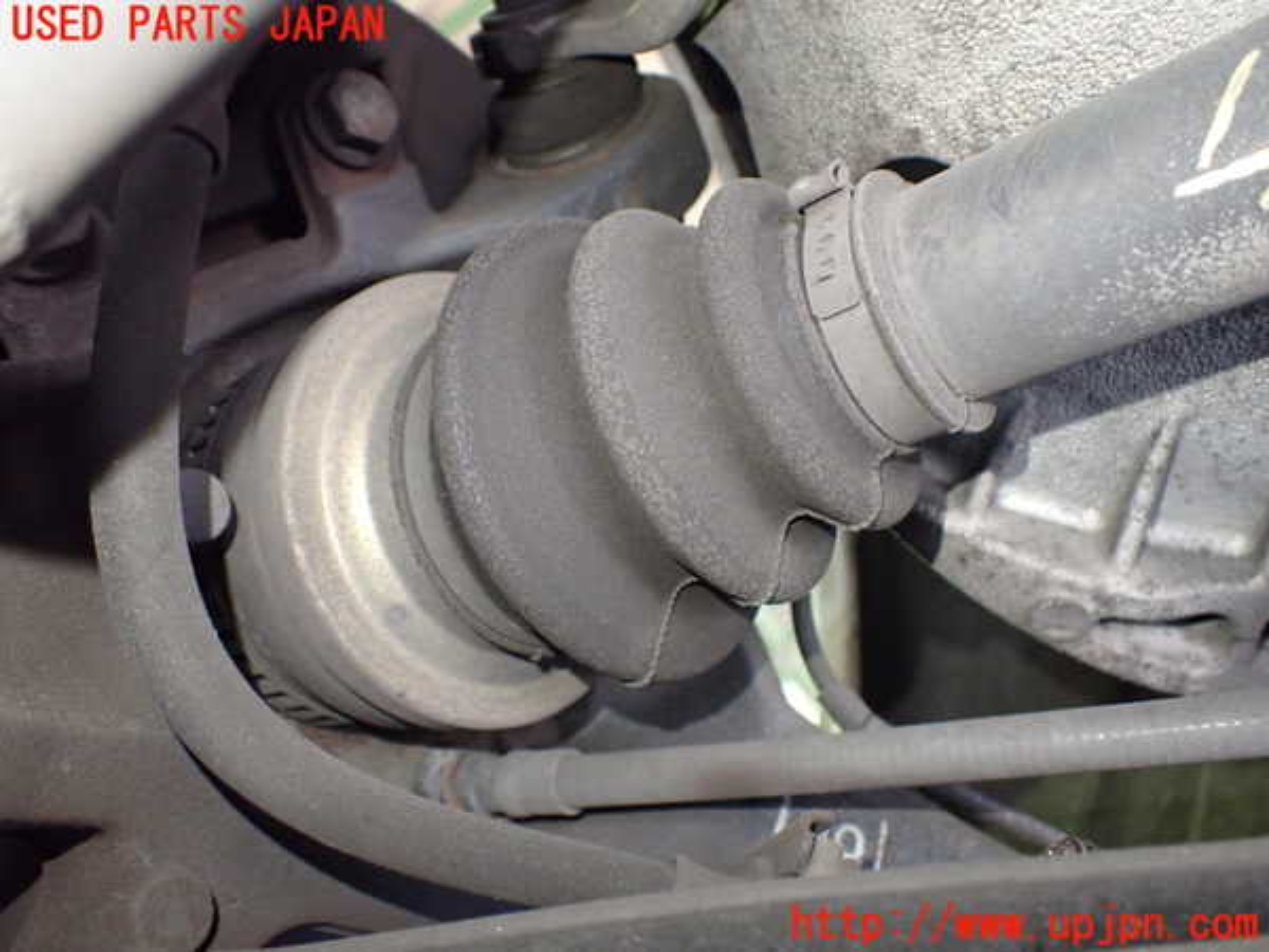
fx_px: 1100
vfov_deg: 46.8
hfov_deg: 60.0
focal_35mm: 30
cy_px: 476
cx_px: 634
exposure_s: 1/40
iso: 800
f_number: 2.3
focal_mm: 5.4
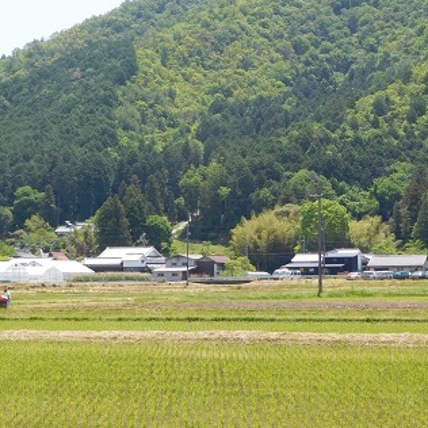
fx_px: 1371
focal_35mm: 98
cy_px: 150
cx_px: 279
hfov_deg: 17.7
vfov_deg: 17.7
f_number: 4.1
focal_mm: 8.9
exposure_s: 1/500
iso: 125
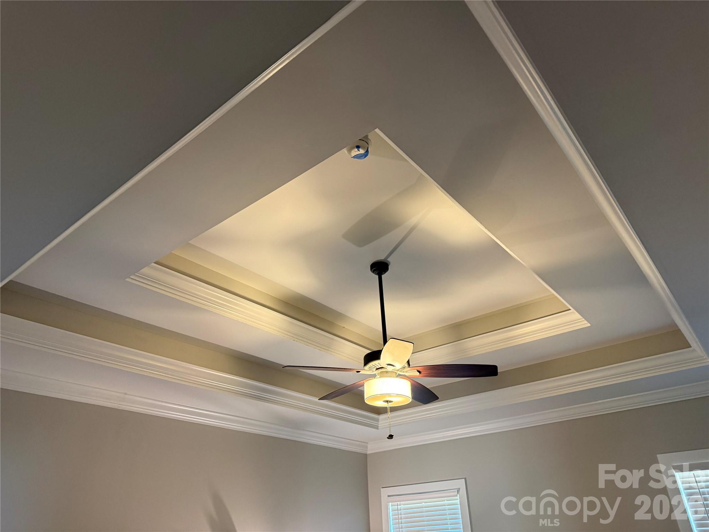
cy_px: 266
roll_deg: +1.2
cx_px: 354
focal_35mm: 24
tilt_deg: +29.7
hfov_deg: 71.6
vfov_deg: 56.8
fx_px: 492
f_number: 1.78
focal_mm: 6.76
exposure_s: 1/60
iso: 400
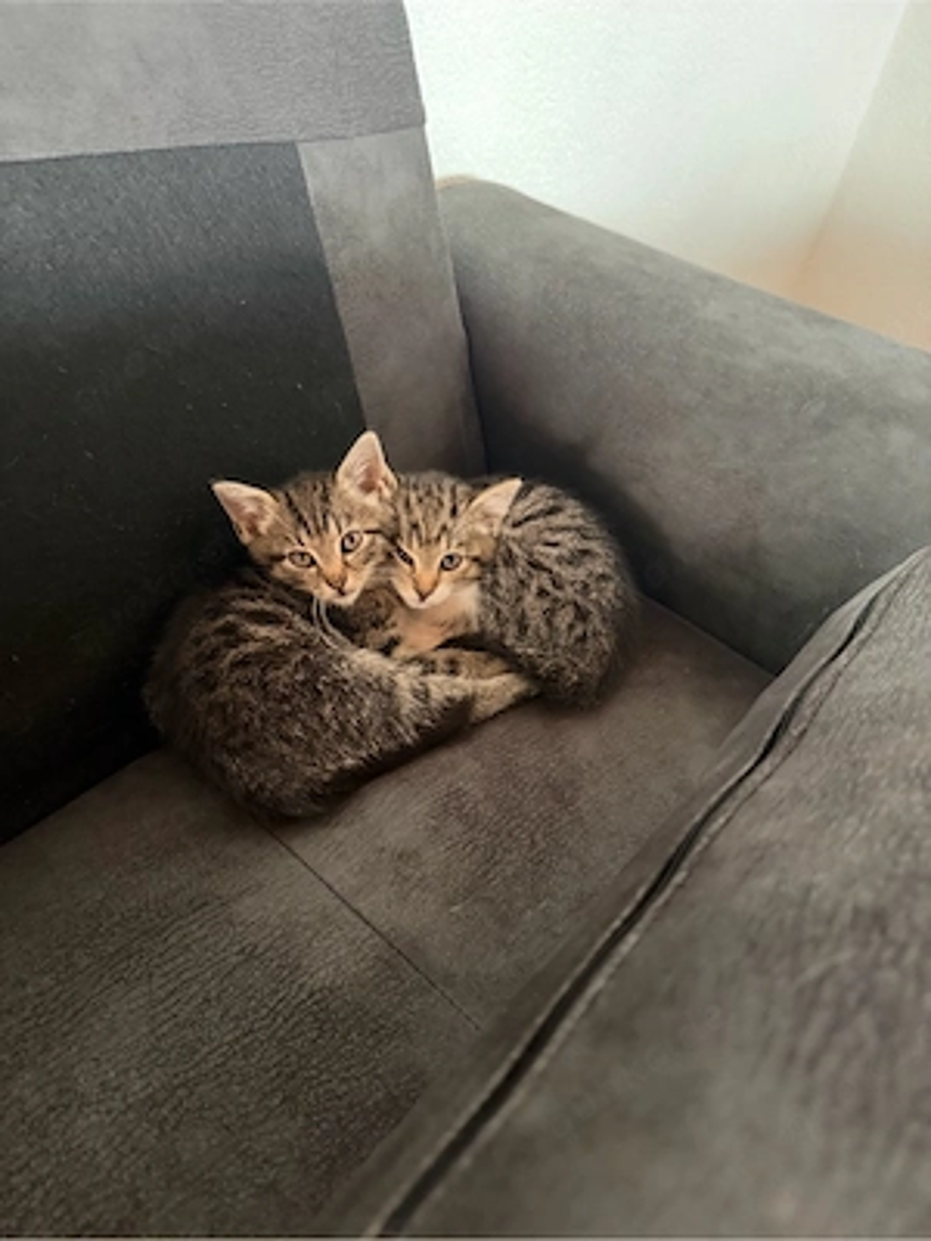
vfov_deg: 71.6
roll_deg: -11.5
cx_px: 466
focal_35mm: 24
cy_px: 620
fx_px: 861
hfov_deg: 56.8
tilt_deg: -39.8
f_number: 1.78
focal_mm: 6.76
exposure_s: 1/34
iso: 1000
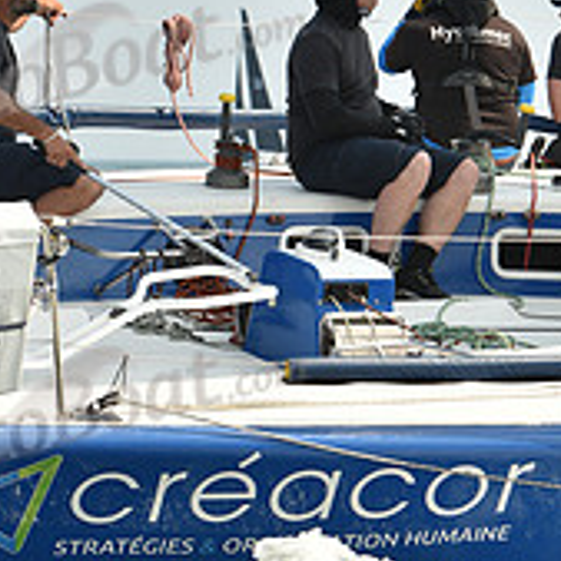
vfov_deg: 7.0
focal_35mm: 251
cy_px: 199
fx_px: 4602
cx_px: 480
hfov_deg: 7.0
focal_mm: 86
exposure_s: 1/800
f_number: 7.1
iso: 250
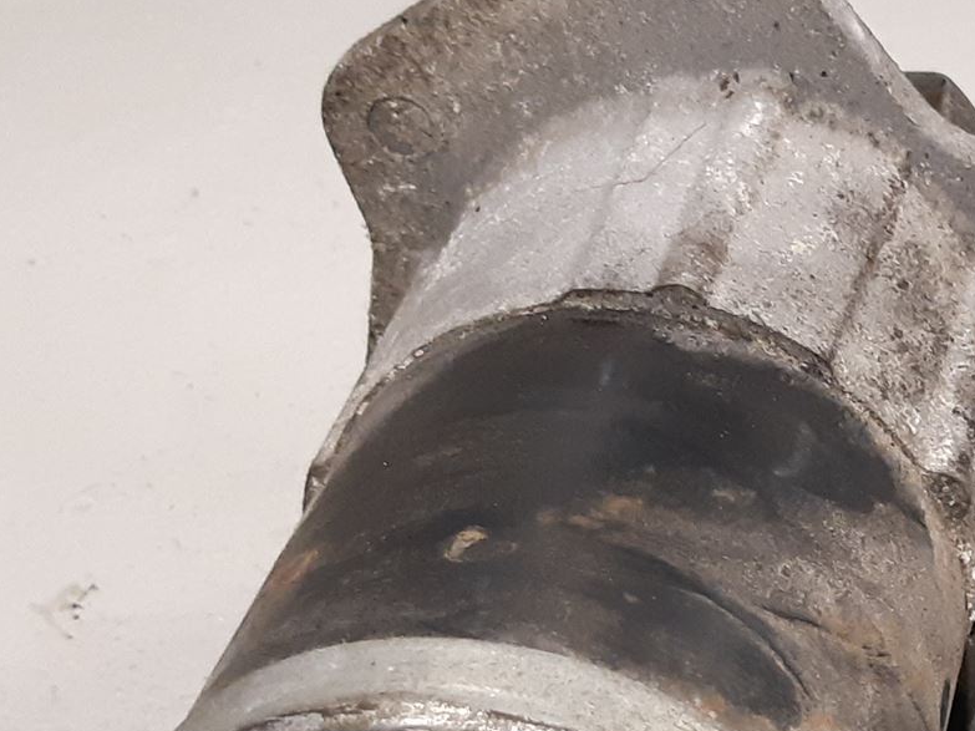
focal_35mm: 68
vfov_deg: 21.4
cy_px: 570
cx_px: 902
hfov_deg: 27.4
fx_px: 1915
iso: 250
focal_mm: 3.93
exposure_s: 1/50
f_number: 1.7
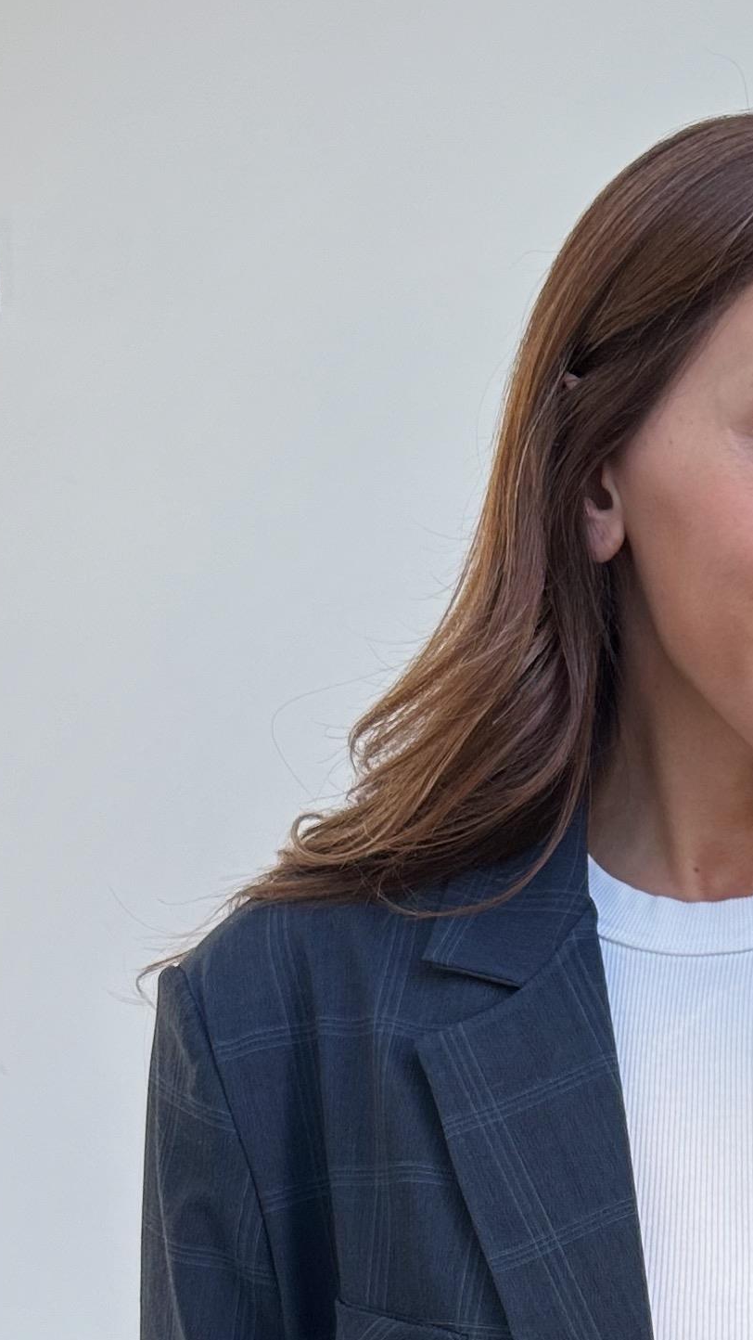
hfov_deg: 15.3
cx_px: 1123
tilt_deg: -29.4
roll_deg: +0.7
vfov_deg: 26.9
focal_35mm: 73
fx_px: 2592
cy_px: 1421
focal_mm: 6.86
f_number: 1.78
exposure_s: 1/121
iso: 125
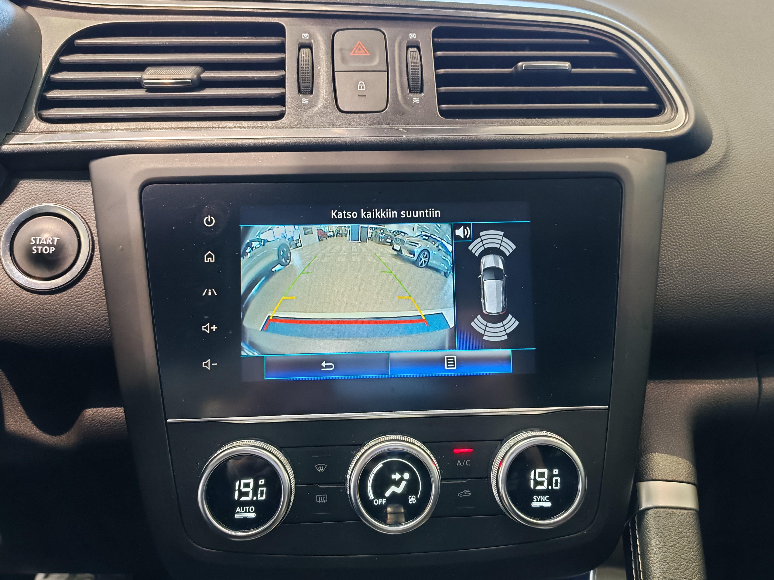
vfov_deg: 42.9
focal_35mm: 33
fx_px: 738
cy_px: 290
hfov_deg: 55.4
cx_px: 387
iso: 592
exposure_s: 1/100
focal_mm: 6.12
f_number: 1.9
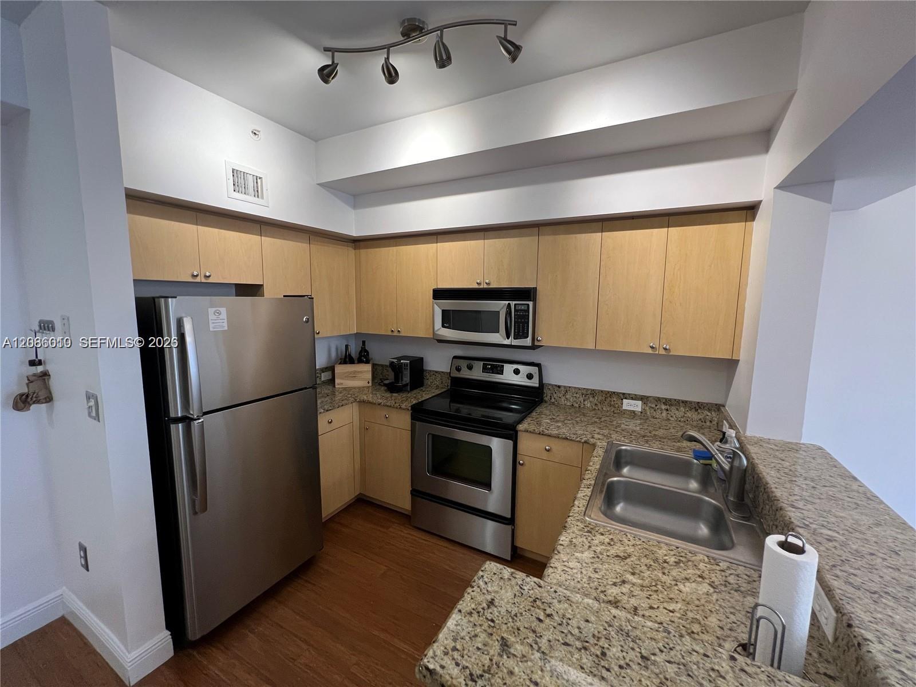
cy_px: 344
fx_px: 344
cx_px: 458
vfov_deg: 89.9
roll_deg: -0.7
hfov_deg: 106.2
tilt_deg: -6.6
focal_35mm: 13
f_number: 1.8
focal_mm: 1.57
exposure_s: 1/60
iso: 250
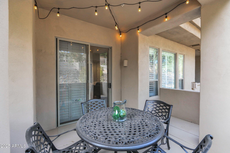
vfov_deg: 73.8
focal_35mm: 16
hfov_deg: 96.7
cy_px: 76
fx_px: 102
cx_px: 115
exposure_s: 1/200
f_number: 5.6
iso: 500
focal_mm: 16
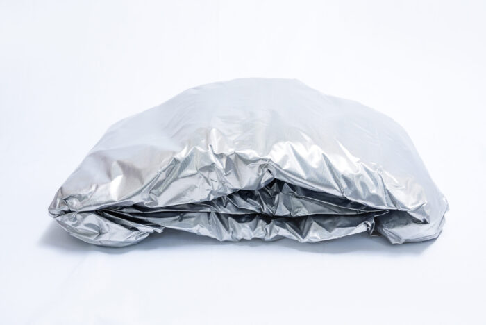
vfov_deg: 21.3
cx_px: 243
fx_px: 865
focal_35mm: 64
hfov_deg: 31.4
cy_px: 162
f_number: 9
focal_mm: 64
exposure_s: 1/160
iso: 3200
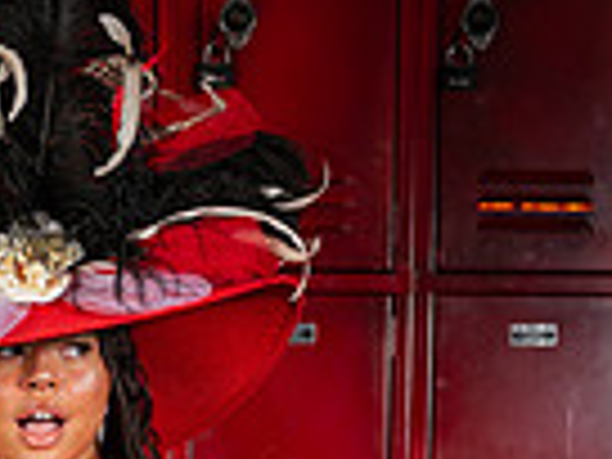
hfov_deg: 10.6
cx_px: 36
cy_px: 900
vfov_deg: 7.7
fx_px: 3271
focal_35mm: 185
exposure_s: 1/80
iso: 64
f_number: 2.8
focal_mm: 58
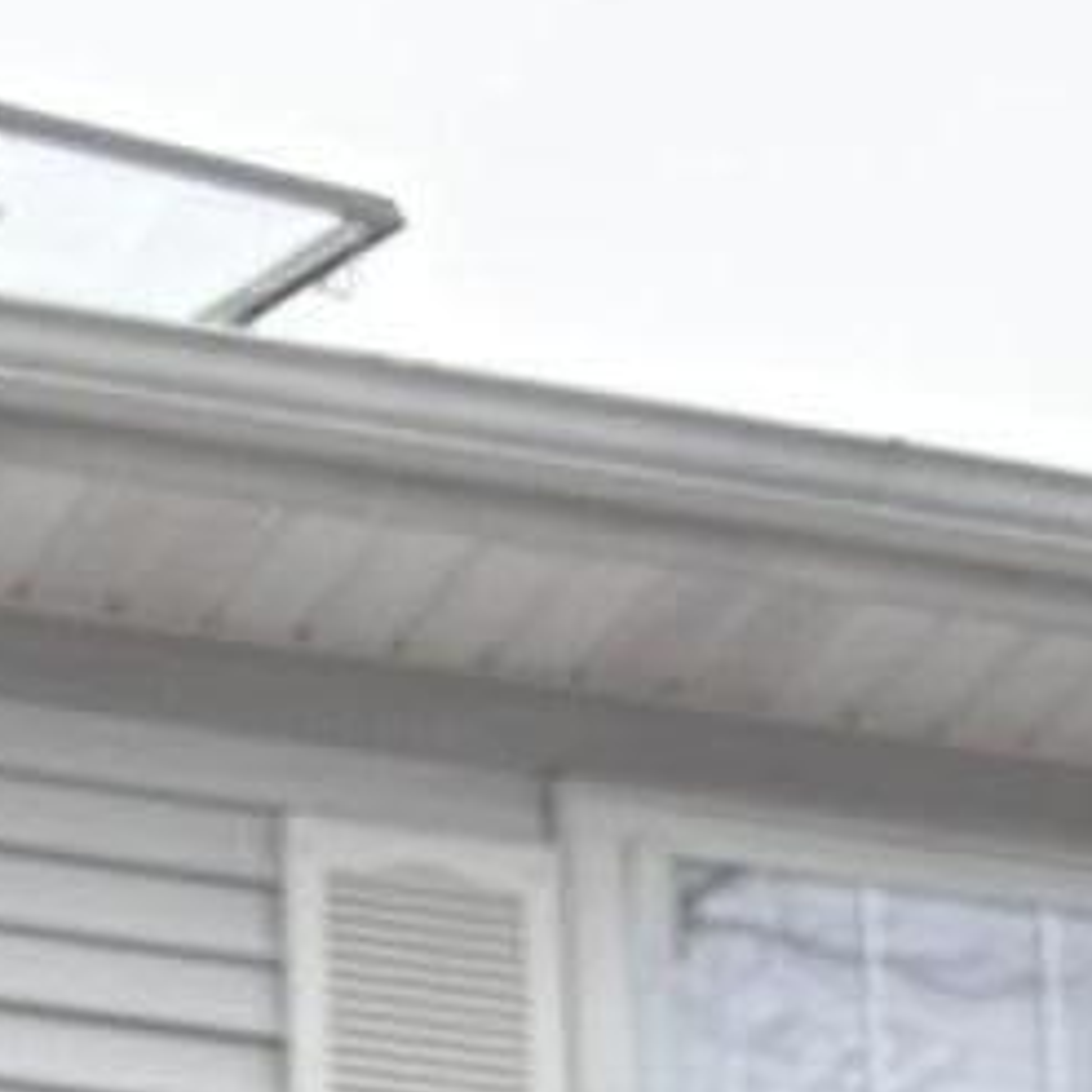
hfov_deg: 9.0
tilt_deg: +11.0
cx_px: -818
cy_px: 2657
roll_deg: -0.6
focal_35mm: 186
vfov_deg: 8.5
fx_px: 6638
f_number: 1.6
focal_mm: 5.96
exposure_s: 1/146
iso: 32
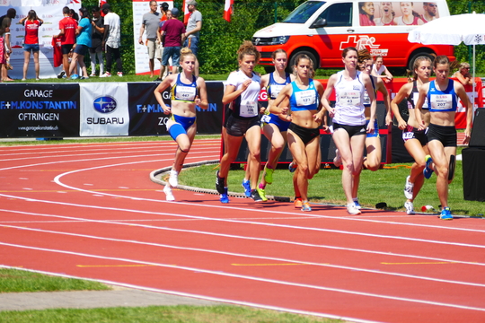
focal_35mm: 372
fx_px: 5011
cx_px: 242
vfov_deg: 3.7
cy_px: 162
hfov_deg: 5.5
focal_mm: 135.82
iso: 125
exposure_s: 1/1000
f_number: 4
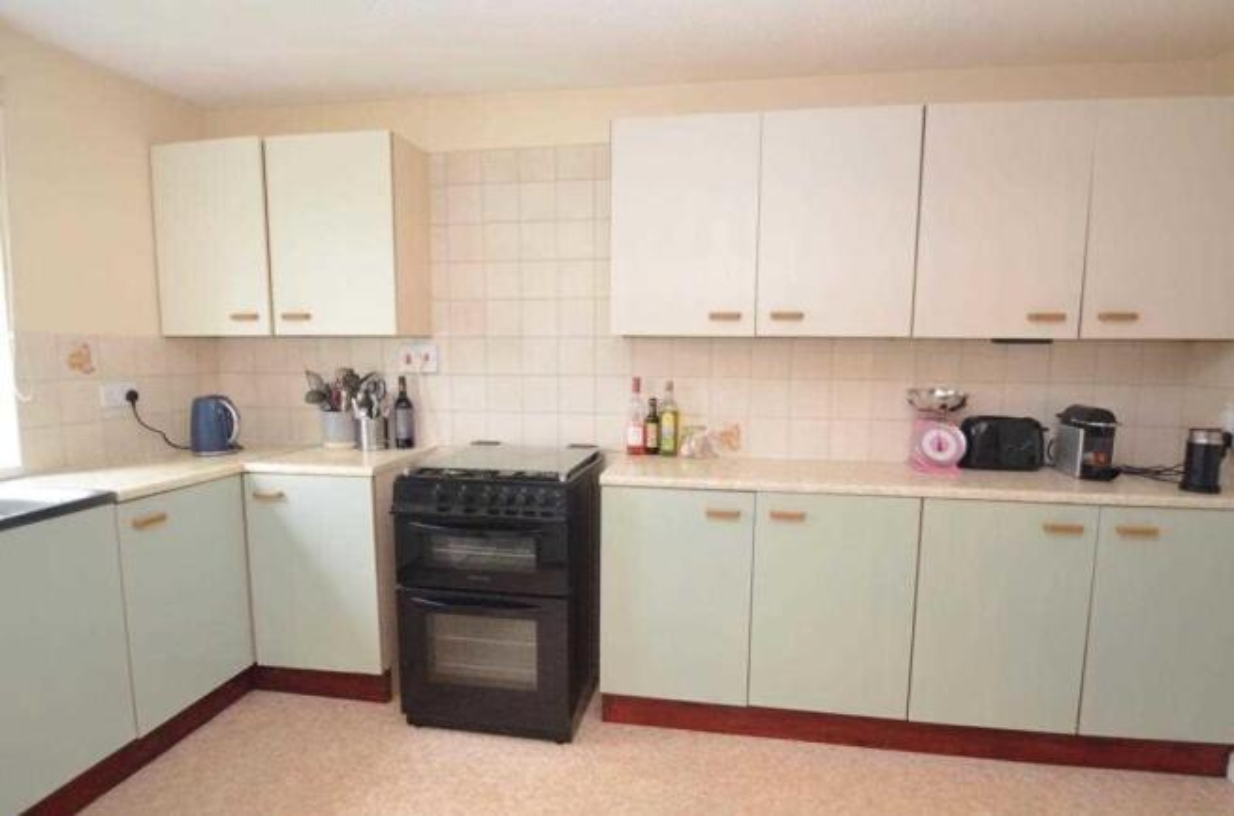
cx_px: 617
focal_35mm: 18
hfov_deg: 90.1
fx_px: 616
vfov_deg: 67.1
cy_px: 408
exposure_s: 1/60
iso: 3200
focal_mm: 12
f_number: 4
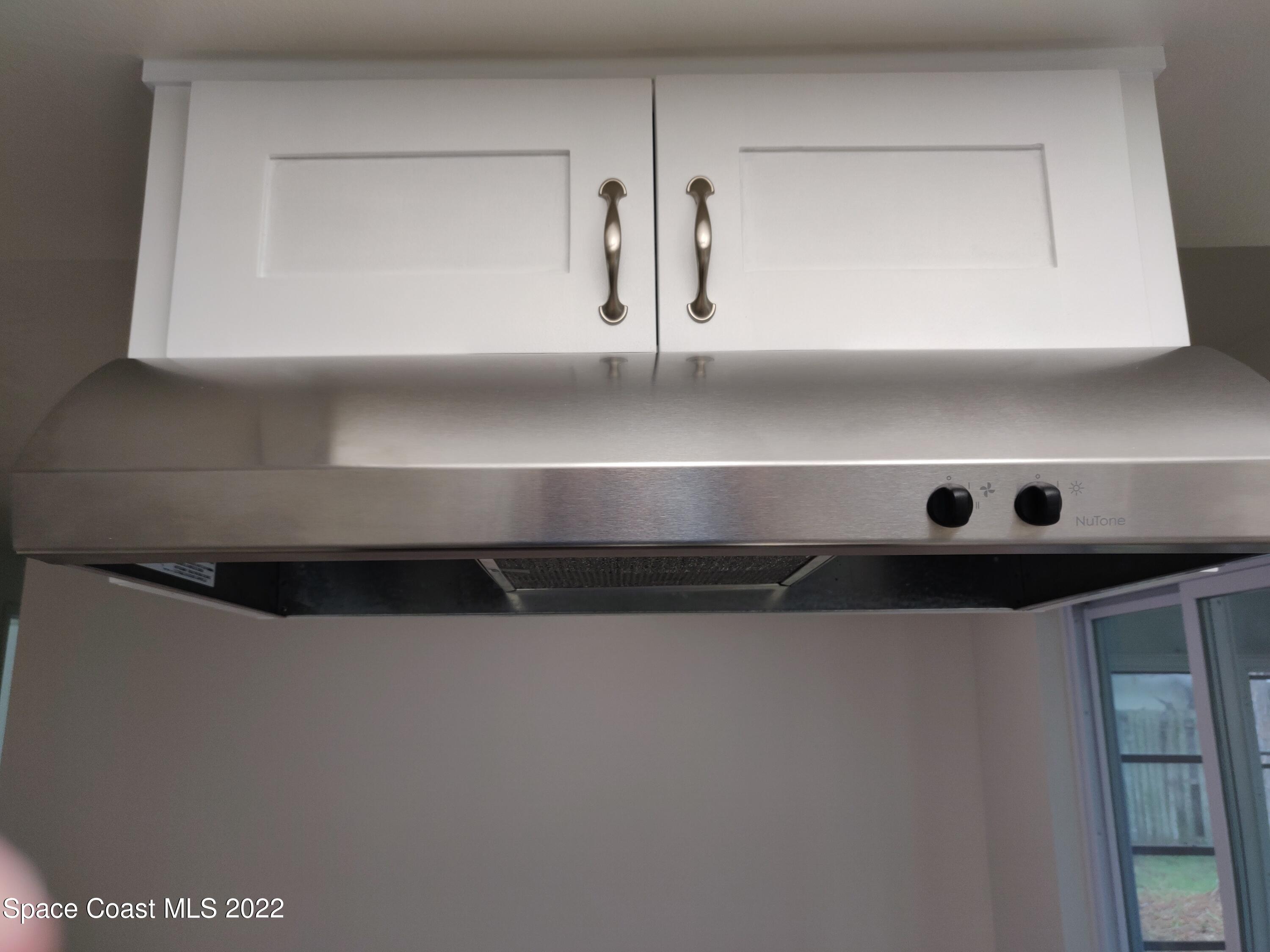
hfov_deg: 69.4
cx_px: 635
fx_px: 917
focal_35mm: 25
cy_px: 476
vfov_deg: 54.9
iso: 200
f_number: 1.7
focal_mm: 4.25
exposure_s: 1/50
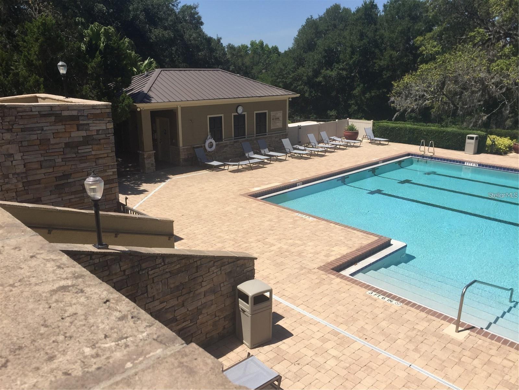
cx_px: 260
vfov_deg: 48.2
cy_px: 195
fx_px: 435
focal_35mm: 29
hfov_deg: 61.7
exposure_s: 1/2639
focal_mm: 4.15
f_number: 2.2
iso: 32
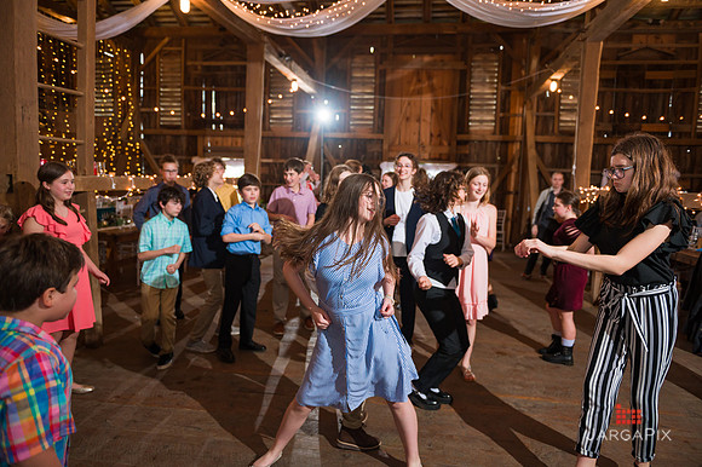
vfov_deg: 53.1
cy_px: 234
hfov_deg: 73.8
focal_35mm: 24
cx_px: 351
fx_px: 468
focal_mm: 24
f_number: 3.2
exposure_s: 1/200
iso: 1000
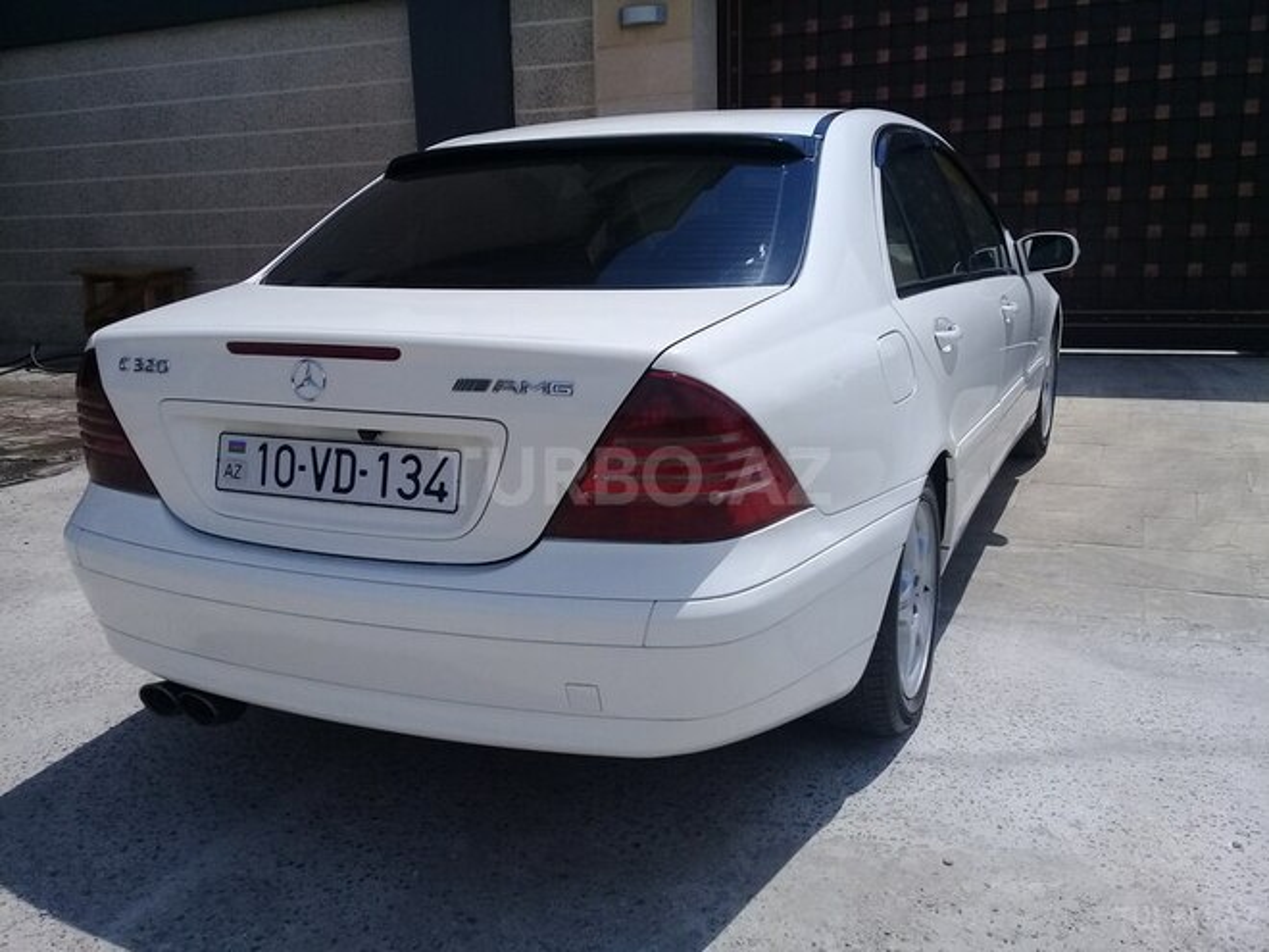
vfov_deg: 45.4
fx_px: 1136
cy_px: 476
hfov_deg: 58.4
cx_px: 634
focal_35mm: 31
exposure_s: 1/2985
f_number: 2.2
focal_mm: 3.3
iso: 50
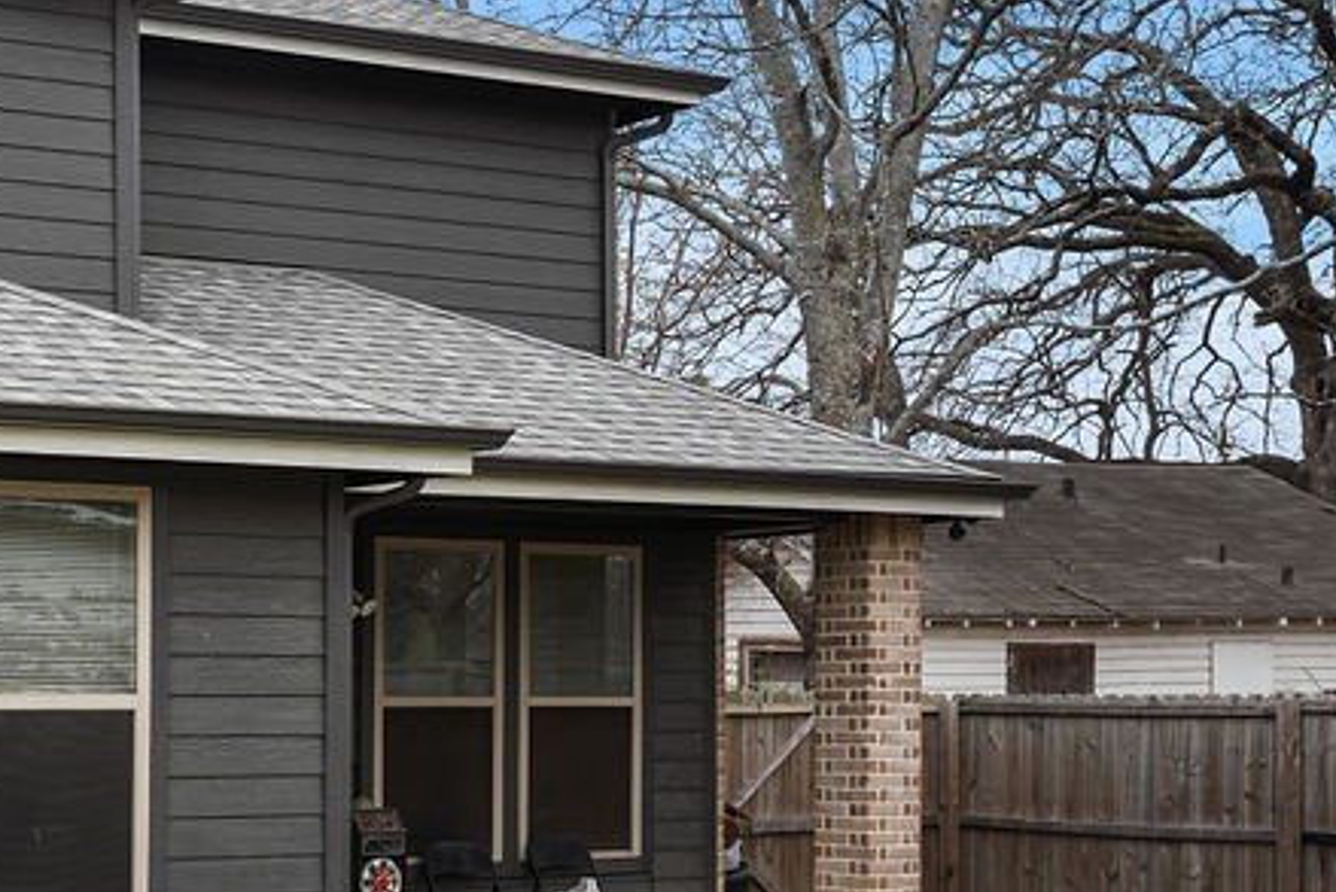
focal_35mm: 70
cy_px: 577
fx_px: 2607
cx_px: -216
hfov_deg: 26.0
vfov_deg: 19.4
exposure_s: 1/160
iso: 640
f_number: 7.1
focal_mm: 30.1
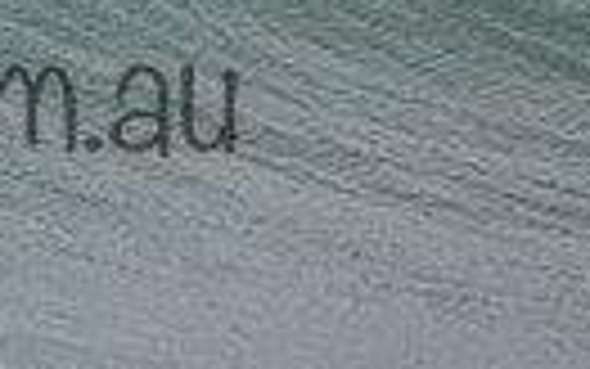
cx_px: -459
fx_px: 51862
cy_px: 21
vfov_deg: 0.4
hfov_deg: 0.7
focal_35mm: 3224
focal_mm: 540
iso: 1000
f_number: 11
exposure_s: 1/2000
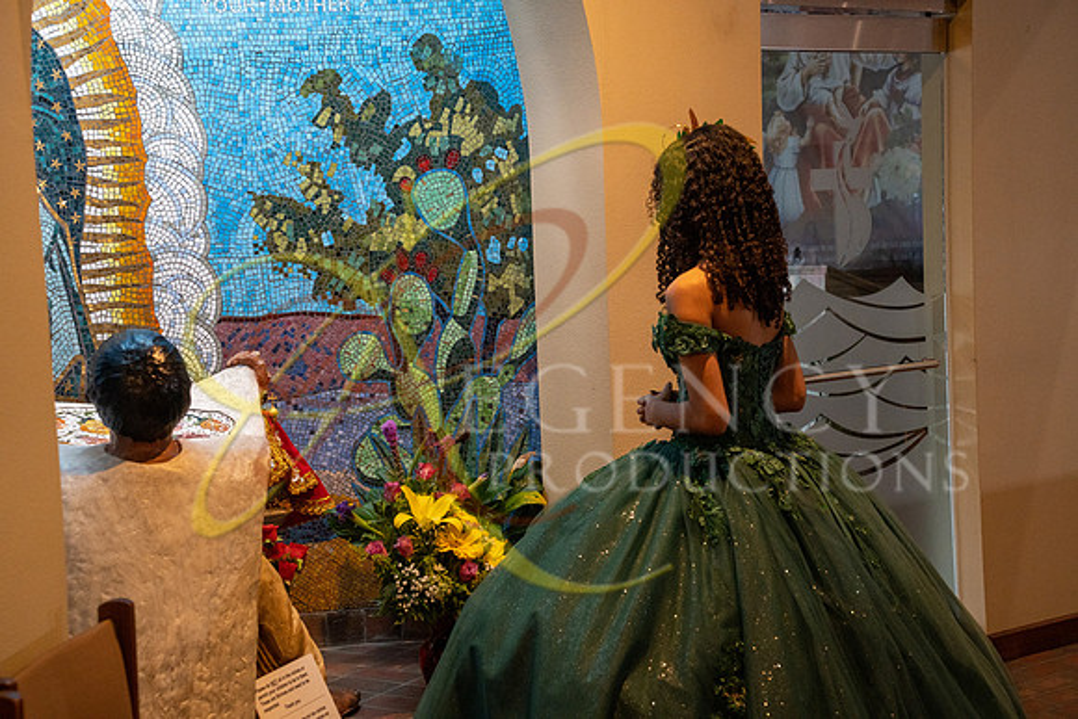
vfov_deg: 22.6
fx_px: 1797
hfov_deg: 33.4
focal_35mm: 60
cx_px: 539
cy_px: 360
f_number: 5
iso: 4000
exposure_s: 1/125
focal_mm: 60
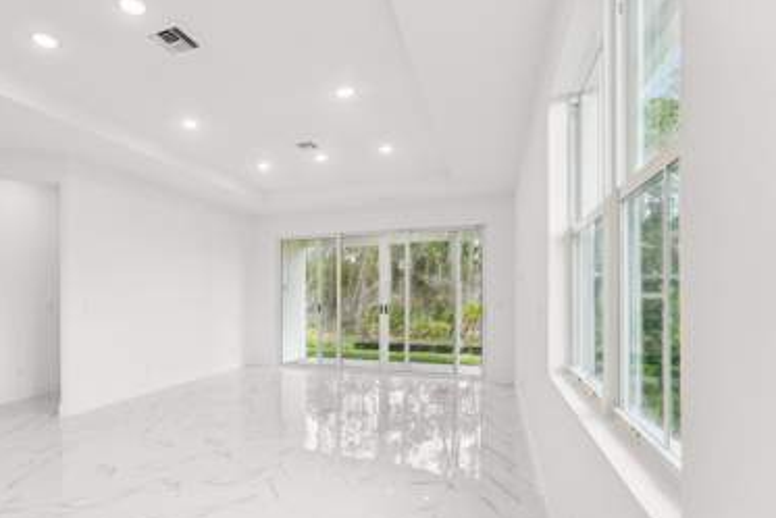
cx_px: 295
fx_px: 388
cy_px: 297
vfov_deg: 67.1
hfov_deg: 88.4
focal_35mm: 18
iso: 200
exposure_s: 1/13
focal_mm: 14
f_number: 8
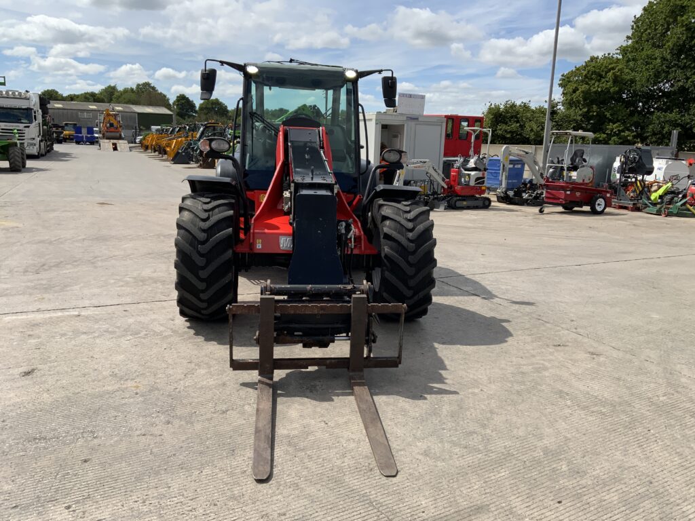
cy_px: 260
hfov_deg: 61.7
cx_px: 348
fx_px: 582
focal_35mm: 29
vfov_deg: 48.2
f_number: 1.8
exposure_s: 1/2227
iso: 16
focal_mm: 3
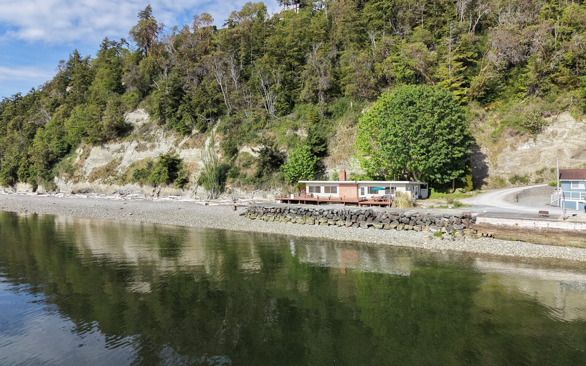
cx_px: 296
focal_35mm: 26
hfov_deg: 70.4
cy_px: 178
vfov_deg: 47.6
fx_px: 415
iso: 300
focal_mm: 8.67
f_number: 1.8
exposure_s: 1/4000
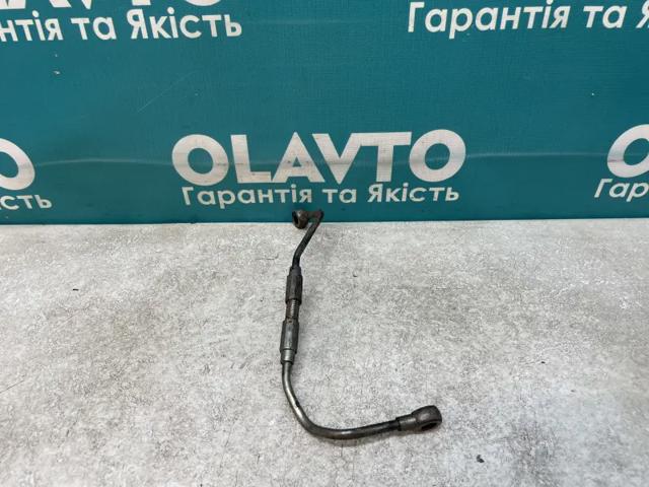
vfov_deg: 53.1
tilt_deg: -35.1
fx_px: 487
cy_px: 244
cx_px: 324
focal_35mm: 26
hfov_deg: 67.3
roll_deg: +3.4
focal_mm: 4.2
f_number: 1.6
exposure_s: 1/100
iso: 80
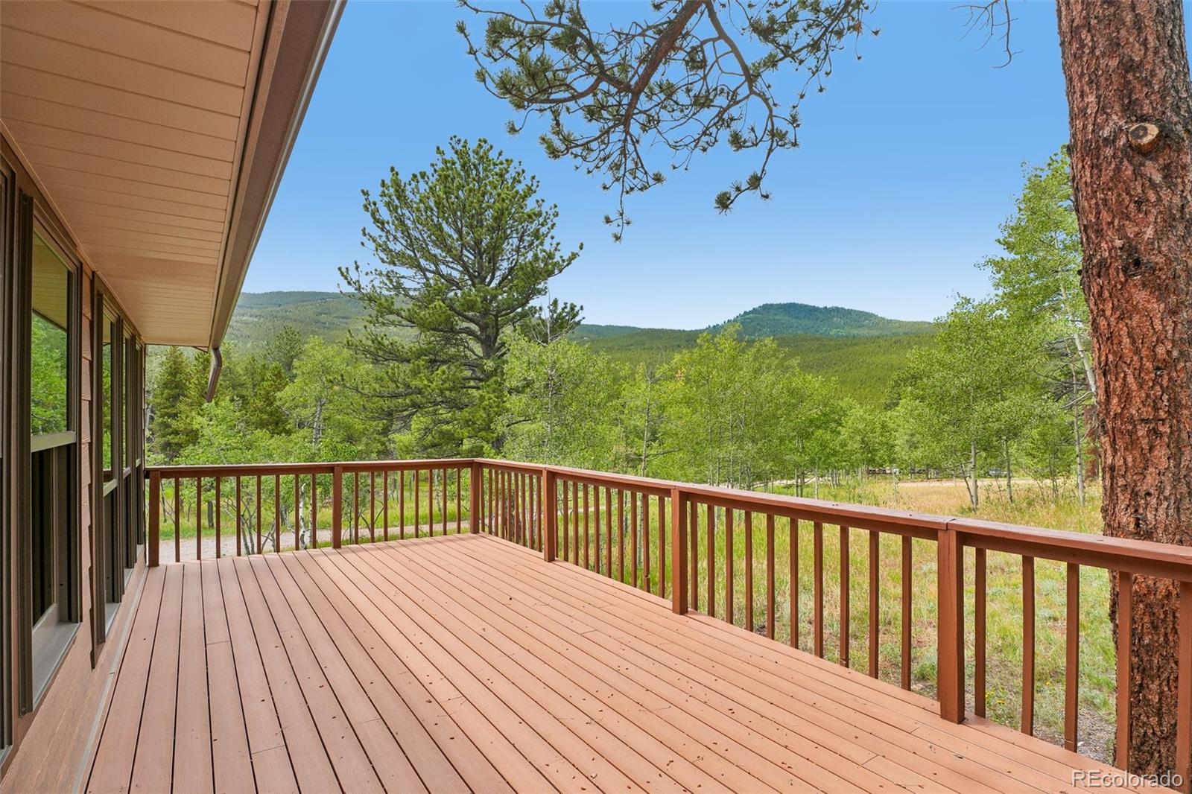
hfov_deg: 95.0
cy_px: 397
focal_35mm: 16
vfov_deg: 72.0
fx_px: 546
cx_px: 596
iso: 100
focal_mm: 11
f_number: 8
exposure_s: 1/250
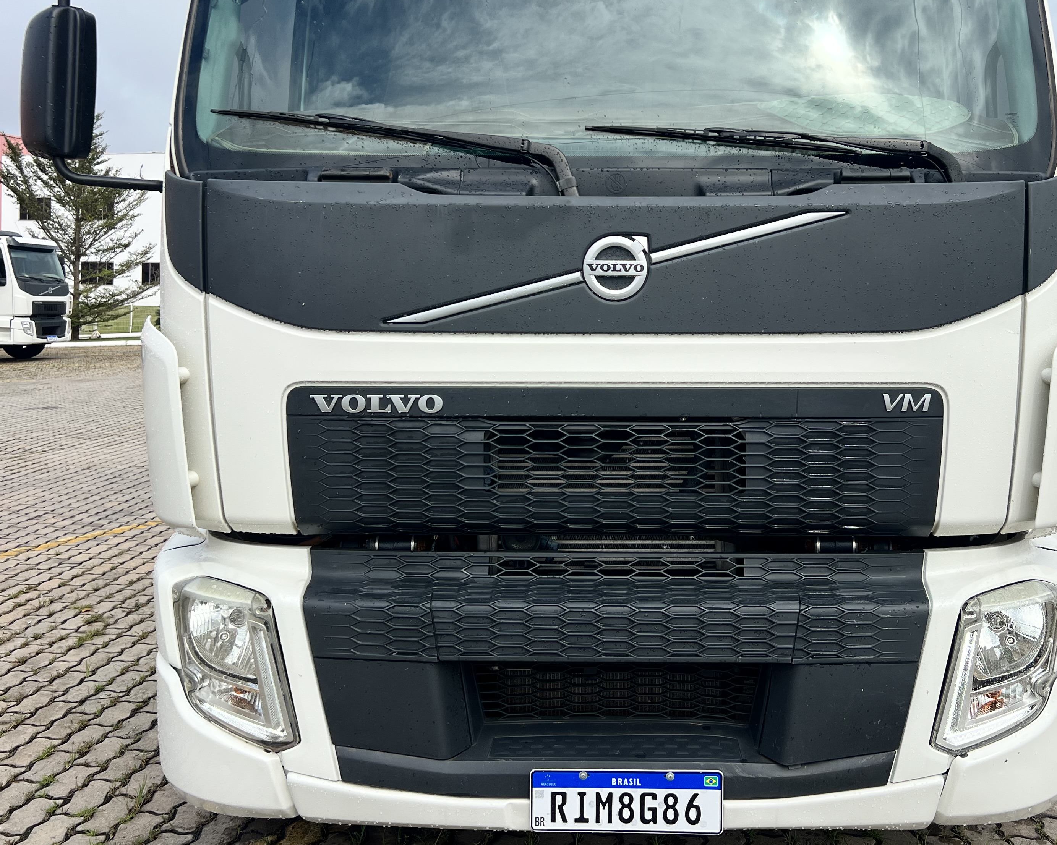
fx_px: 1157
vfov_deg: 39.8
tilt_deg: -1.1
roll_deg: -1.2
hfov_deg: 48.8
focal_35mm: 37
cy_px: 312
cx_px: 635
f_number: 1.5
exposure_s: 1/3165
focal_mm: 5.7
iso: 50
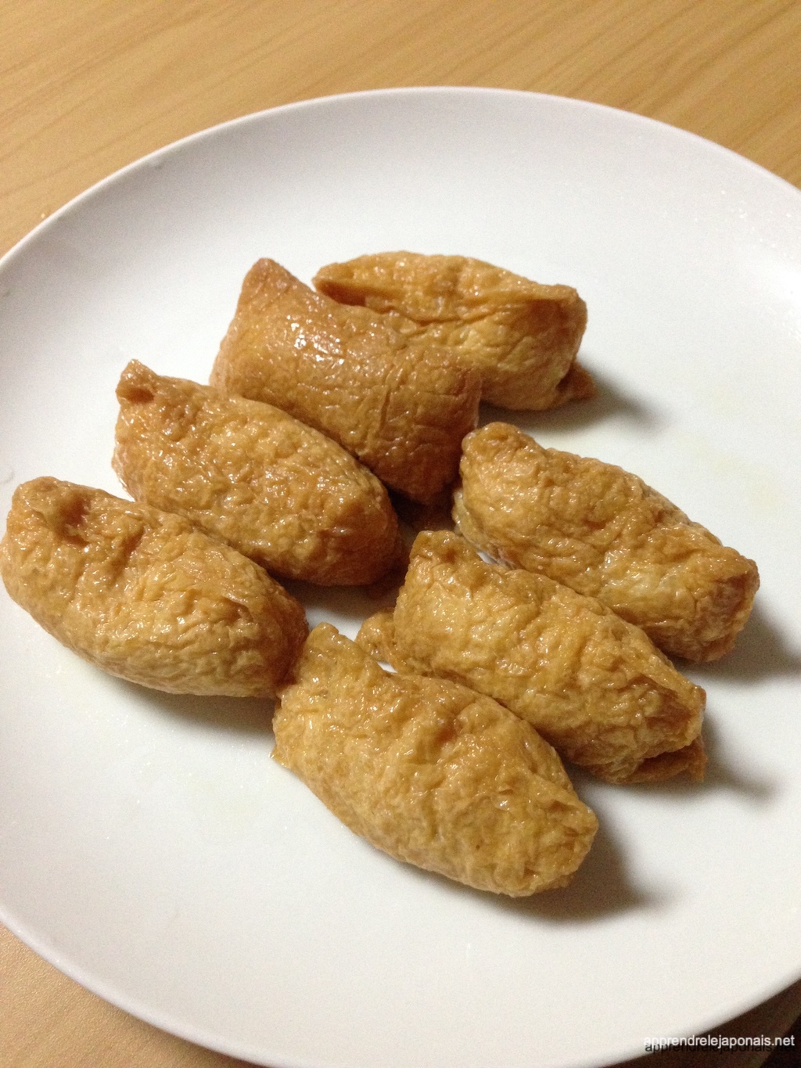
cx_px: 400
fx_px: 1018
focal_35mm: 33
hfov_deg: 43.0
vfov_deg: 55.3
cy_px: 534
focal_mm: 4.12
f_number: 2.4
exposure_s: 1/20
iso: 400
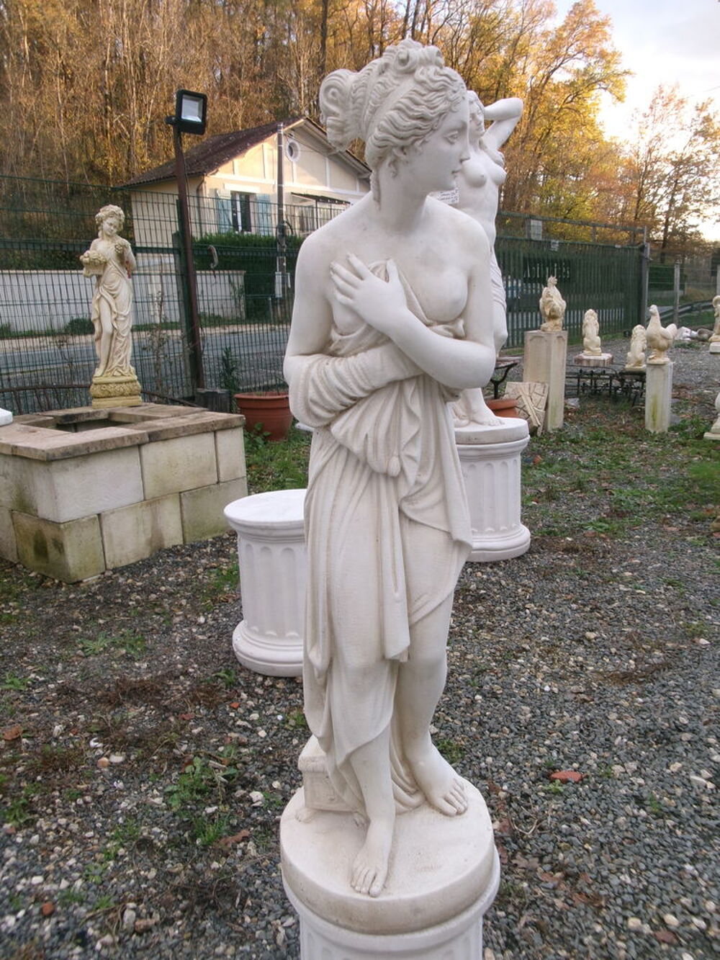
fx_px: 776
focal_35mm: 28
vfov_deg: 63.4
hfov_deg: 49.8
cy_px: 480
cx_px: 360
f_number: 3.9
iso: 100
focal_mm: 5.1
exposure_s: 1/60
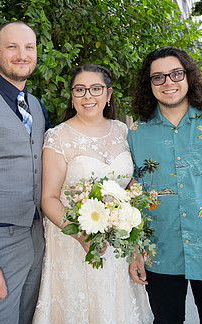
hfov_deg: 37.1
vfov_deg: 55.8
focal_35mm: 34
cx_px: 87
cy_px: 113
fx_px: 300
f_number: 3.2
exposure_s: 1/250
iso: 500
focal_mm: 24
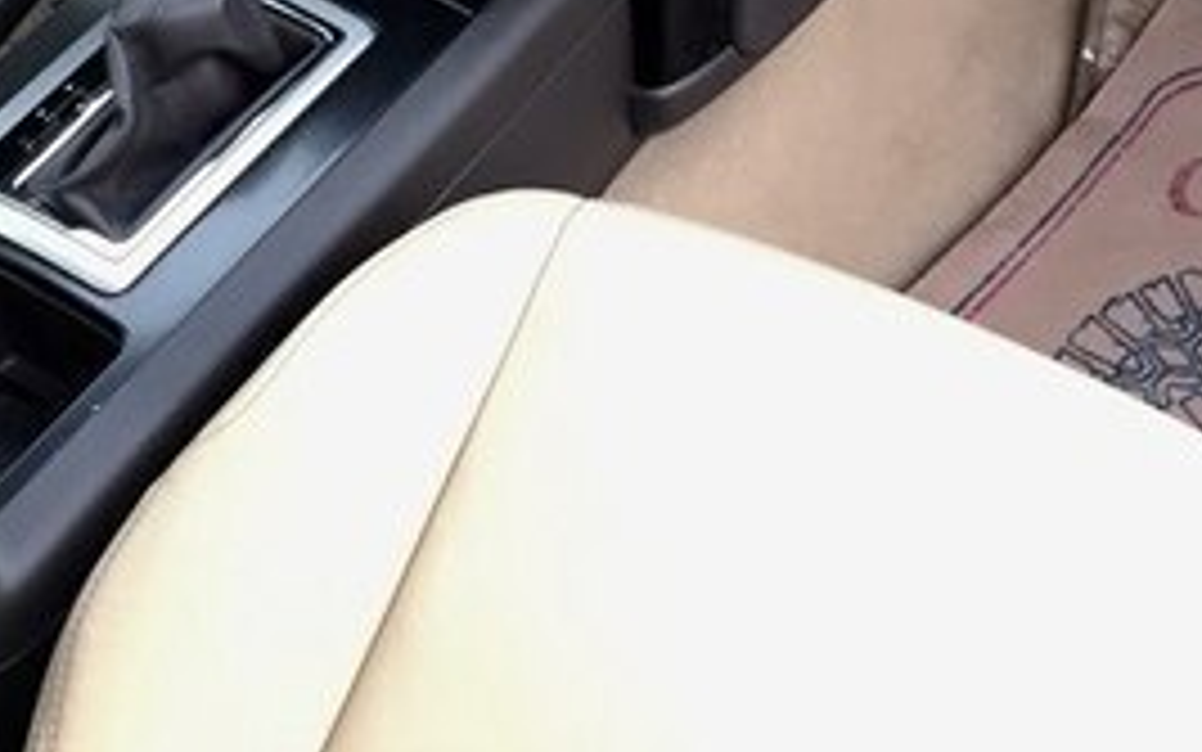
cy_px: -218
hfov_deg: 27.1
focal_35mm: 76
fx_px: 2490
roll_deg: +7.7
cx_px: 540
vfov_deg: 16.3
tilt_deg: -40.0
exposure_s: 1/33
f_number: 2.2
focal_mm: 4.15
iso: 40
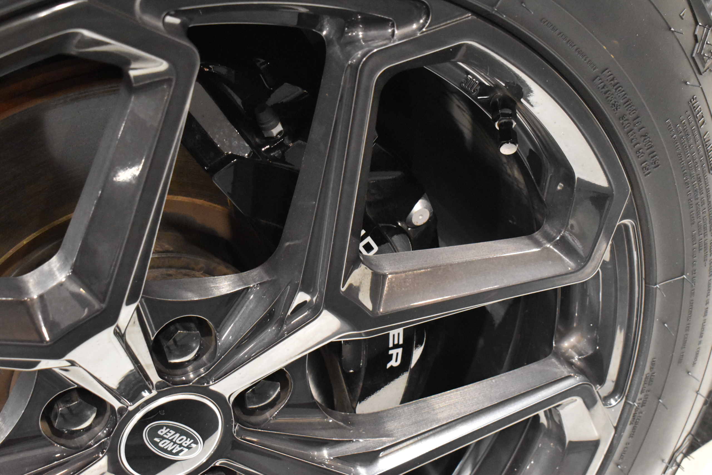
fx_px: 1335
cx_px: 356
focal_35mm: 68
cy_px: 238
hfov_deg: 29.9
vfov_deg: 20.2
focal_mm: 45
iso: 6400
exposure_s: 1/50
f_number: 8
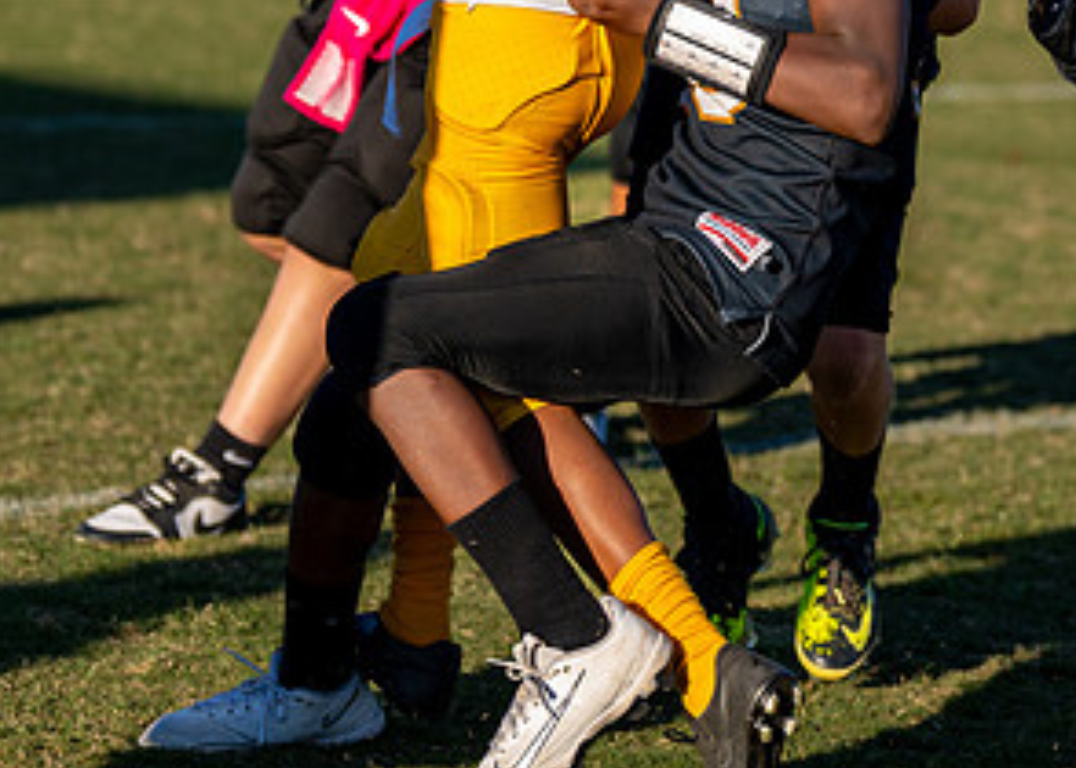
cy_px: 90
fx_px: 6326
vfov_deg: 6.9
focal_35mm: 207
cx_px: 636
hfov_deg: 9.7
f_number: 2.8
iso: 160
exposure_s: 1/2000
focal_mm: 97
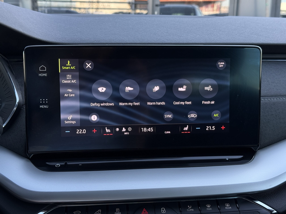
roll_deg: -0.6
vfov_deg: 30.3
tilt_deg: -11.4
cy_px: 107
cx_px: 143
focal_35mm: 48
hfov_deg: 39.7
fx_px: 397
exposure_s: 1/182
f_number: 1.78
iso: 200
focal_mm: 6.76
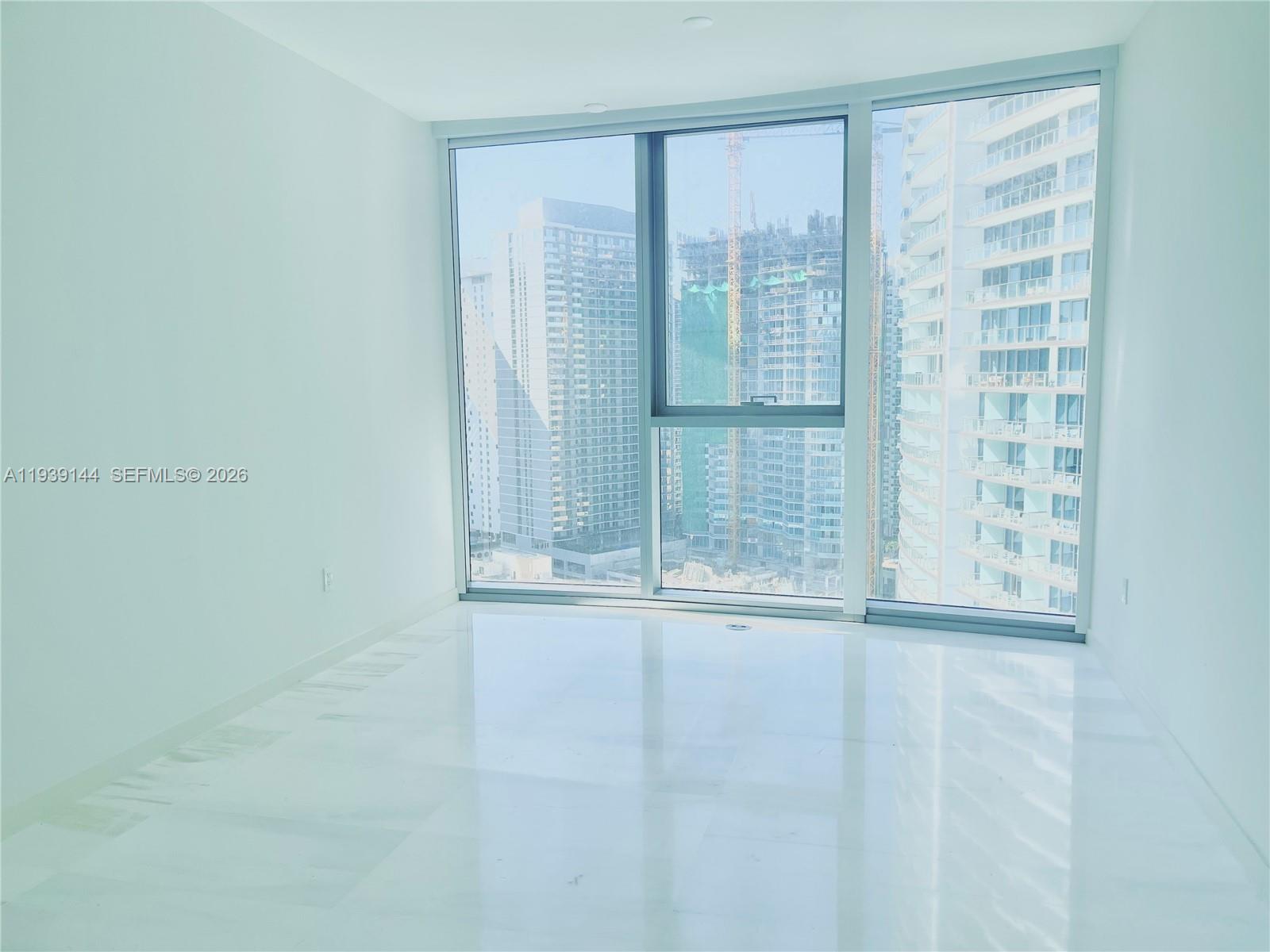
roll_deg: +0.8
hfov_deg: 69.4
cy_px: 476
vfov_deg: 54.9
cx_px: 635
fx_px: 917
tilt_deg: -7.0
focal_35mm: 25
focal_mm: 5.1
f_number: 1.6
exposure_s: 1/938
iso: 32
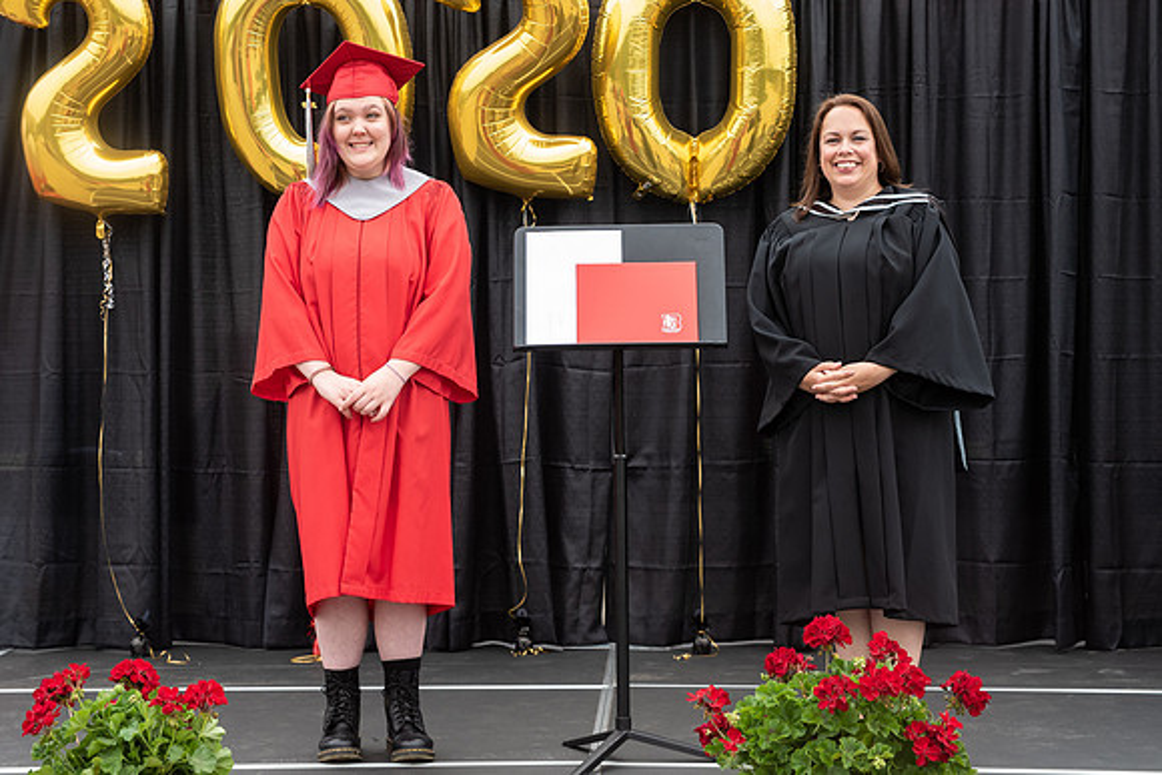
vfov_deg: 19.1
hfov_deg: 28.3
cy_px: 369
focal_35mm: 71
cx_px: 516
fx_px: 2300
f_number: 5
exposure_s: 1/320
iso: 500
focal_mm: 56
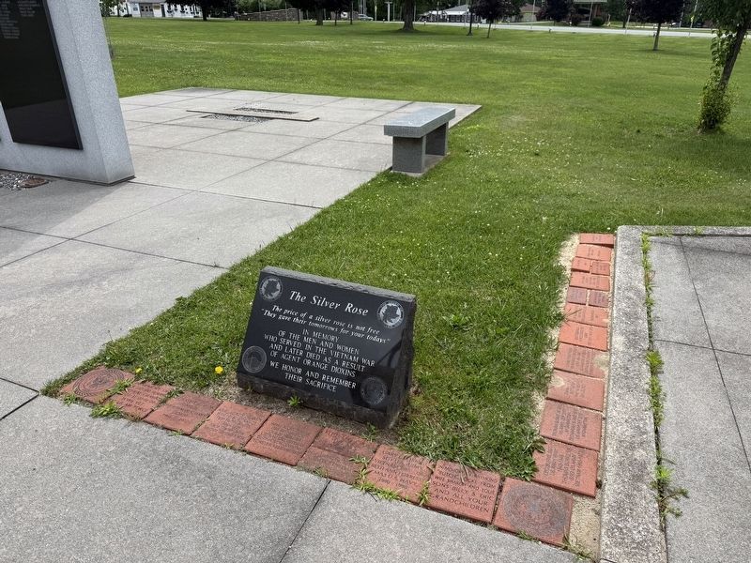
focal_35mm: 24
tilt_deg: -25.0
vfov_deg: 56.8
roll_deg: +1.3
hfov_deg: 71.6
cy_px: 282
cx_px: 376
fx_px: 521
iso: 80
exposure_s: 1/2611
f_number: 1.78
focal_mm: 6.76
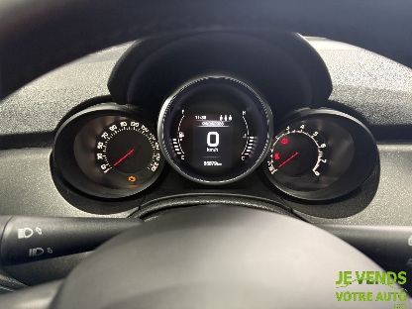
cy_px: 154
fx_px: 286
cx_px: 206
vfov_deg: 56.8
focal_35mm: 24
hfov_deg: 71.6
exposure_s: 1/51
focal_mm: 6.76
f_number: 1.78
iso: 400
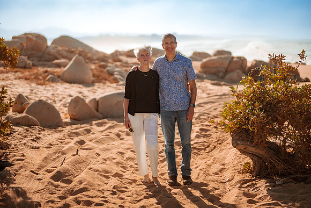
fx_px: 501
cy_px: 104
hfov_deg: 34.5
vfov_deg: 23.4
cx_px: 156
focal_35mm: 58
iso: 50
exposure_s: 1/8000
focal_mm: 58
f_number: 1.8
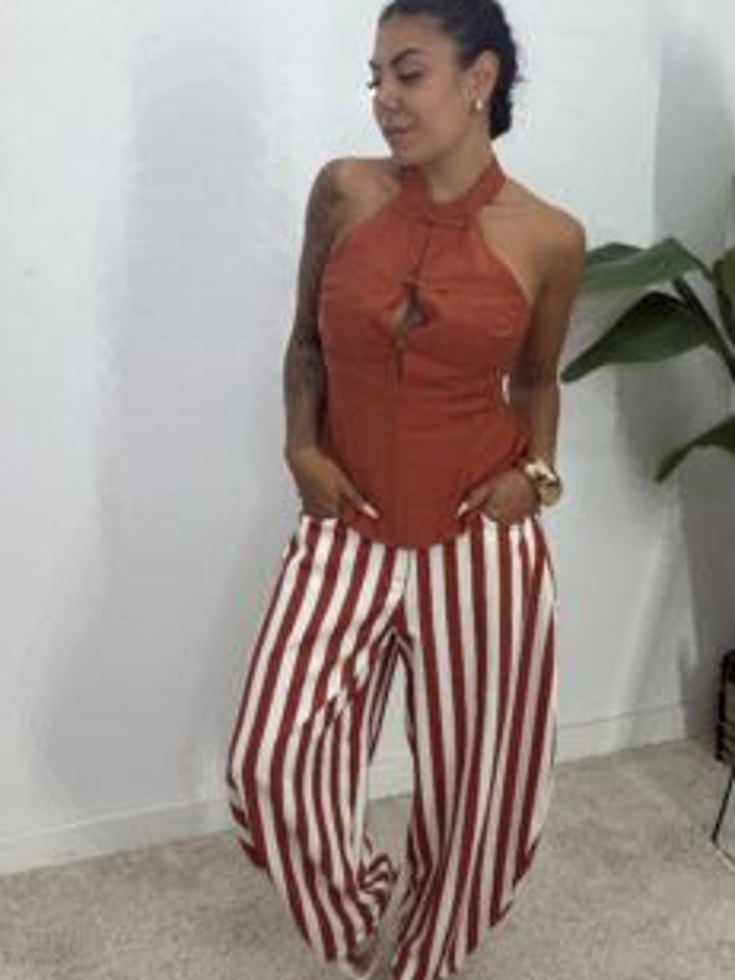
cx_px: 401
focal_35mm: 39
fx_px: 1104
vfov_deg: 47.8
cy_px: 468
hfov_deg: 36.8
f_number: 1.9
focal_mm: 2.71
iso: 80
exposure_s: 1/114
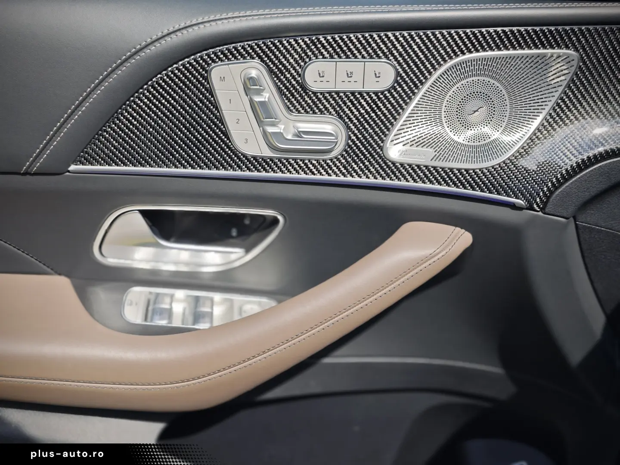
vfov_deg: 40.7
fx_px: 627
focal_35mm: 35
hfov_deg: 52.6
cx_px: 310
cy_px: 232
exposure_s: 1/1997
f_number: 1.4
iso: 50
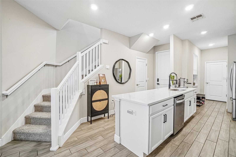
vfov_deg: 77.3
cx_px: 118
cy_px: 78
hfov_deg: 100.4
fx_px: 98
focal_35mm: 15
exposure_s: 1/30
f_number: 8
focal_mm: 10
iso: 1000
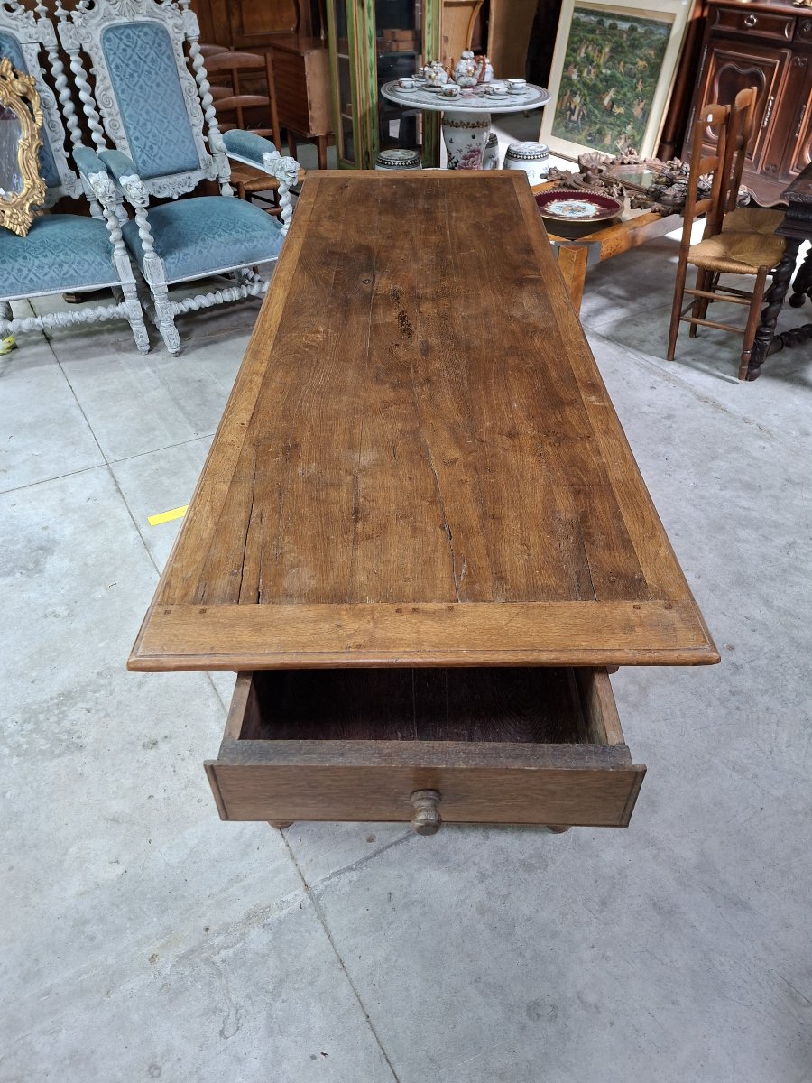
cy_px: 542
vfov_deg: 73.9
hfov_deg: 58.9
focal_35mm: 23
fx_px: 719
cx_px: 406
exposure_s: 1/33
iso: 320
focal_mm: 5.54
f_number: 1.8
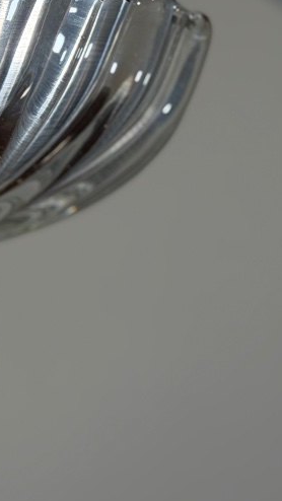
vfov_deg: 16.7
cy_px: 53
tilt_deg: +11.3
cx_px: -77
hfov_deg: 9.4
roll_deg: -0.3
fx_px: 1688
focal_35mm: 127
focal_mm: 6.76
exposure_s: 1/100
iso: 100
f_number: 1.78
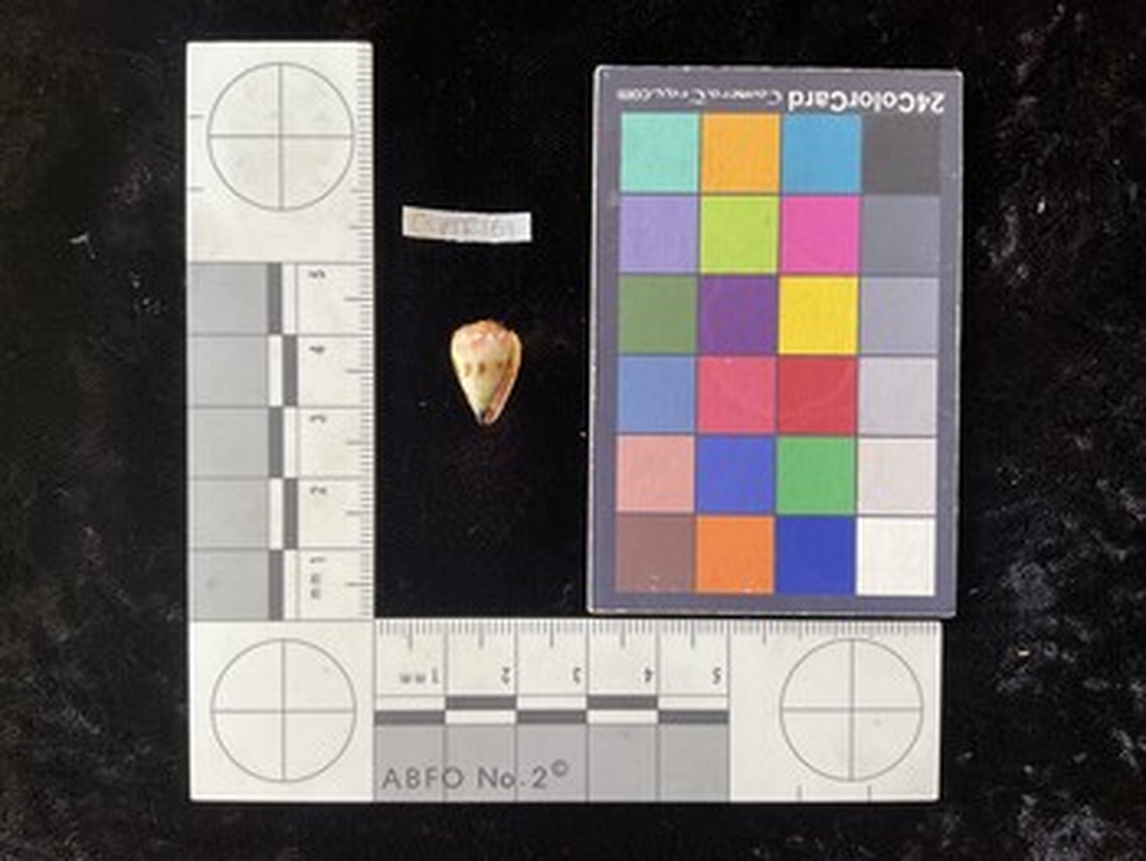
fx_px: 961
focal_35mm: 29
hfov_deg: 61.6
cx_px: 573
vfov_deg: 48.3
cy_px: 430
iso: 64
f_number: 1.8
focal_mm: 3
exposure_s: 1/60
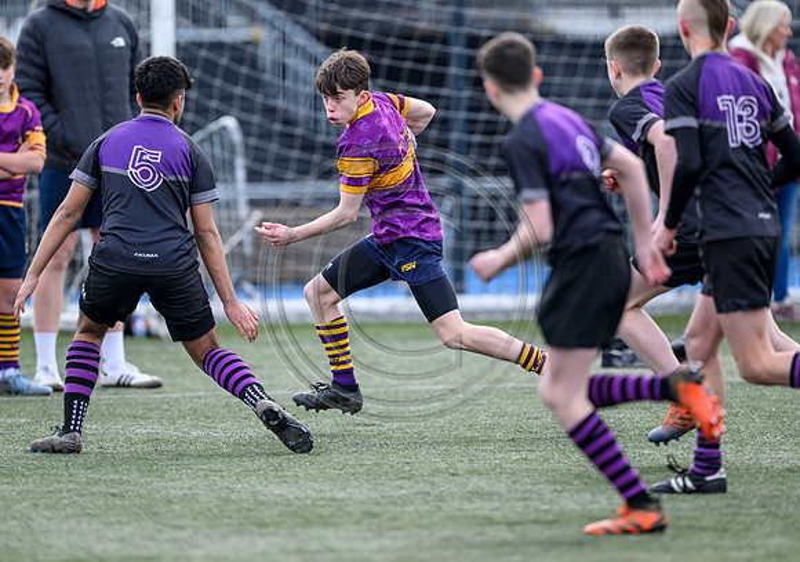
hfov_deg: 4.6
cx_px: 417
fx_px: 10022
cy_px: 261
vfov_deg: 3.2
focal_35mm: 444
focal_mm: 400
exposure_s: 1/1600
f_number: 3.2
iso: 500
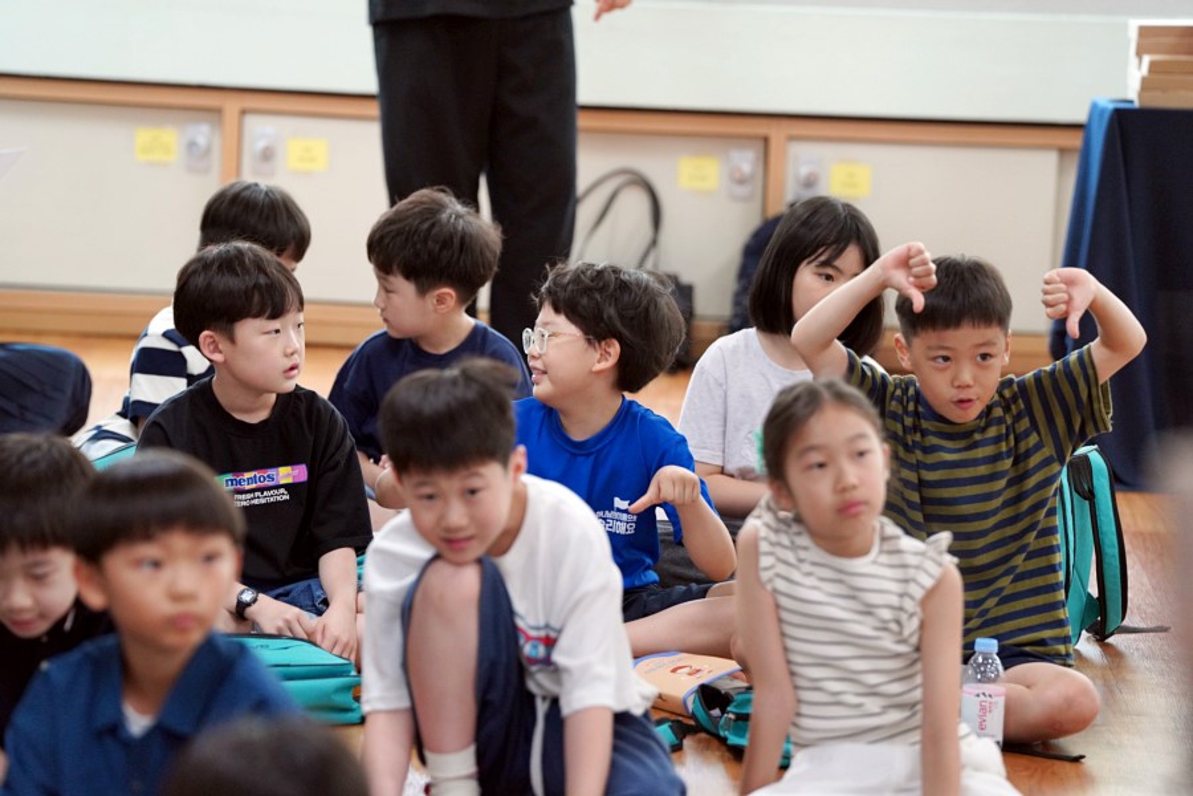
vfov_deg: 6.9
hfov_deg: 10.3
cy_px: 398
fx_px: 6627
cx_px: 596
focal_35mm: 200
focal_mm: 200
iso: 3200
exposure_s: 1/250
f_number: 4
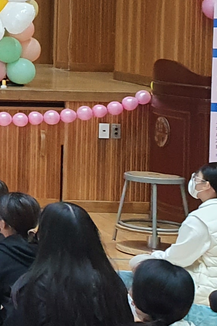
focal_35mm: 126
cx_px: -472
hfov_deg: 8.7
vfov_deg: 16.1
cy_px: 60
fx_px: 1139
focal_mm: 4.32
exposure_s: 1/120
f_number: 2.4
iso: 320
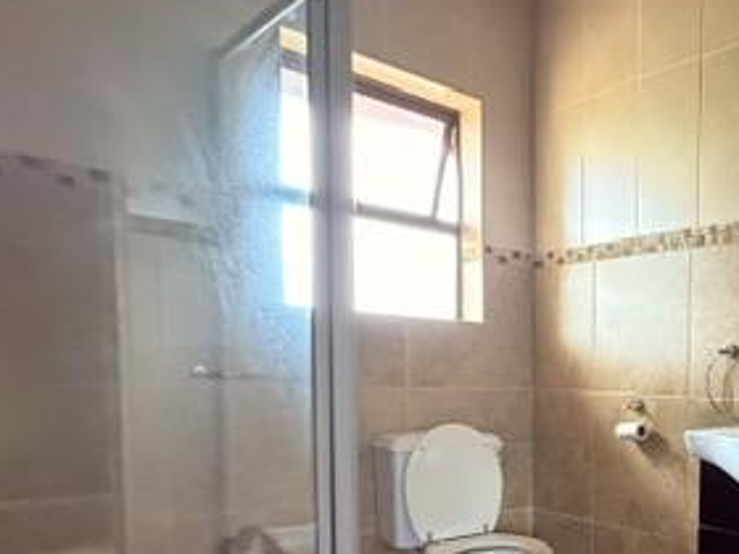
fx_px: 683
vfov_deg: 42.5
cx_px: 789
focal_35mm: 32
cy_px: 430
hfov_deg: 44.9
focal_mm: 2.22
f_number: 2.2
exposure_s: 1/60
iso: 640
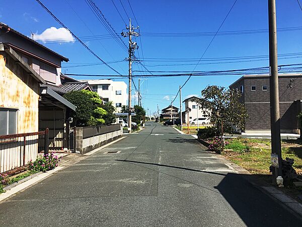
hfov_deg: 61.7
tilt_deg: +2.6
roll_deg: -0.3
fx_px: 253
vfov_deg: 48.2
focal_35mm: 29
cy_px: 114
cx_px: 151
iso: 25
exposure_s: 1/1603
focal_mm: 4.15
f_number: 2.2
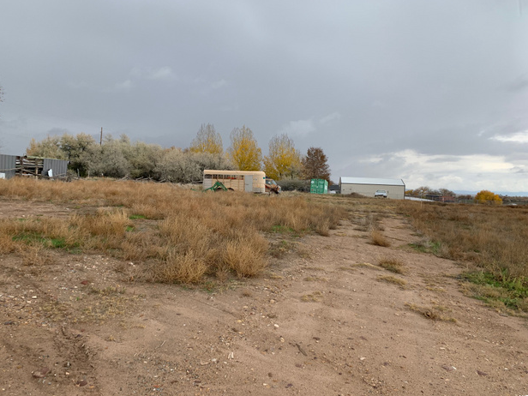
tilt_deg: -3.6
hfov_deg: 65.3
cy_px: 195
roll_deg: -2.1
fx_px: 412
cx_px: 273
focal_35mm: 27
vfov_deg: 51.4
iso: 25
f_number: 1.8
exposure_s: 1/683
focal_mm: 4.25
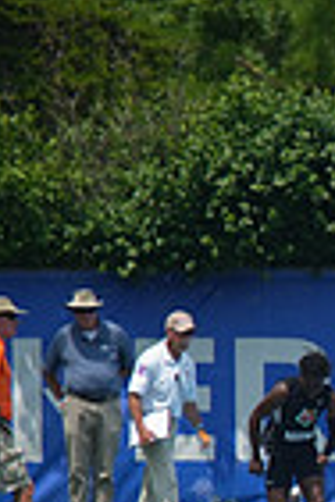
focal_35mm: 1278
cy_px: 472
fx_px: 17837
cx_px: 966
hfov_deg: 1.1
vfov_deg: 1.6
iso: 400
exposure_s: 1/2500
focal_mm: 310
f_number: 5.6
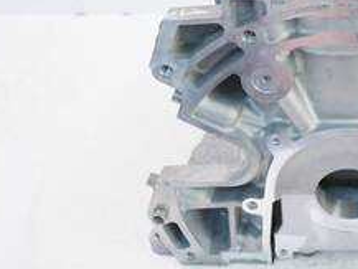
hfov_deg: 34.2
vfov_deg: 26.8
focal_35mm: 53
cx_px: 322
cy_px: 41
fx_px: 548
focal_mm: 12
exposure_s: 1/60
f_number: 3.5
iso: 250
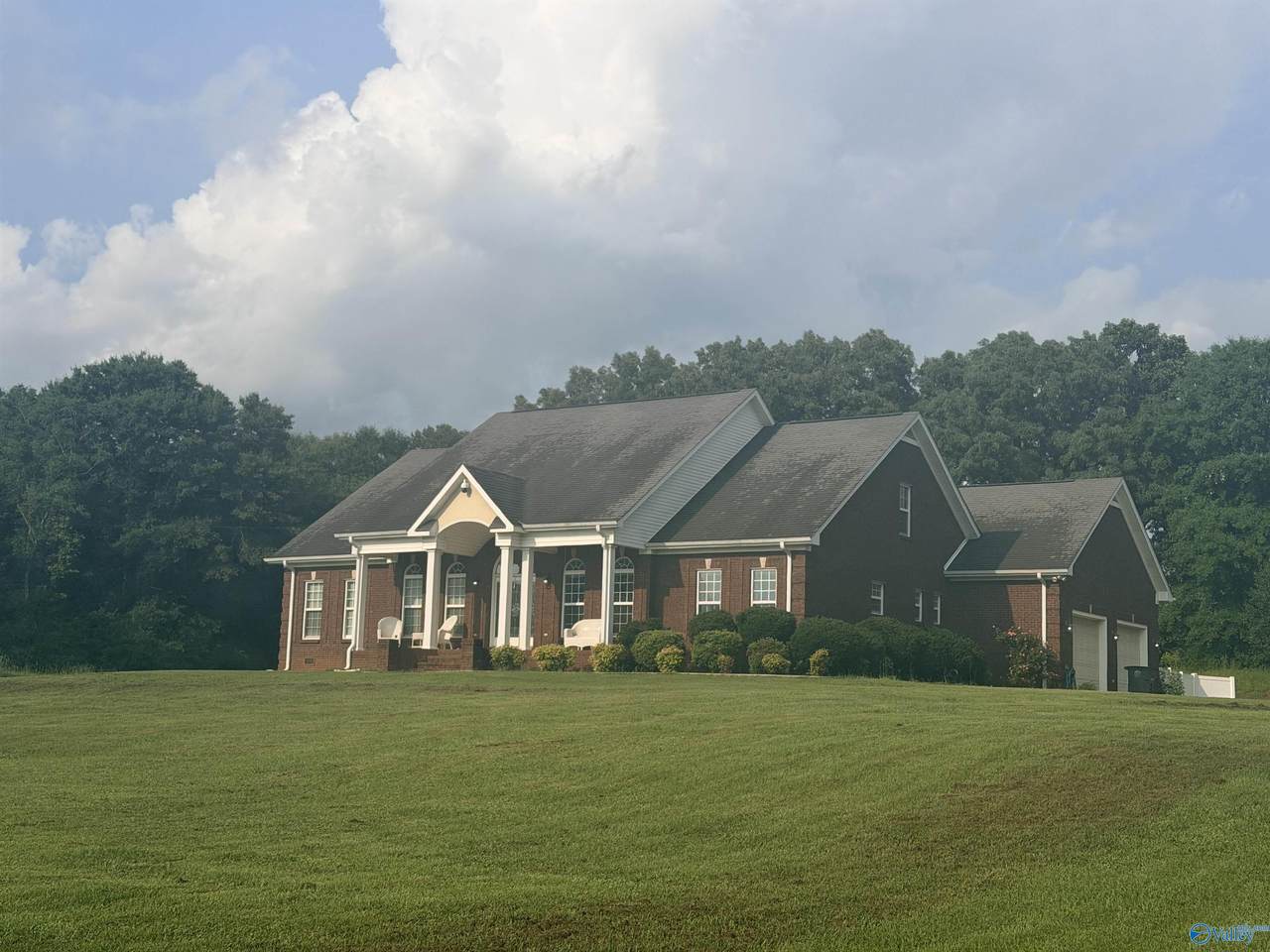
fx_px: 1761
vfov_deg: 30.3
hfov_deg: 39.7
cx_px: 635
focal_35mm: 48
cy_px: 476
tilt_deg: +7.8
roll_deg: -2.2
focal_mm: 6.76
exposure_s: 1/6024
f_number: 1.78
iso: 64
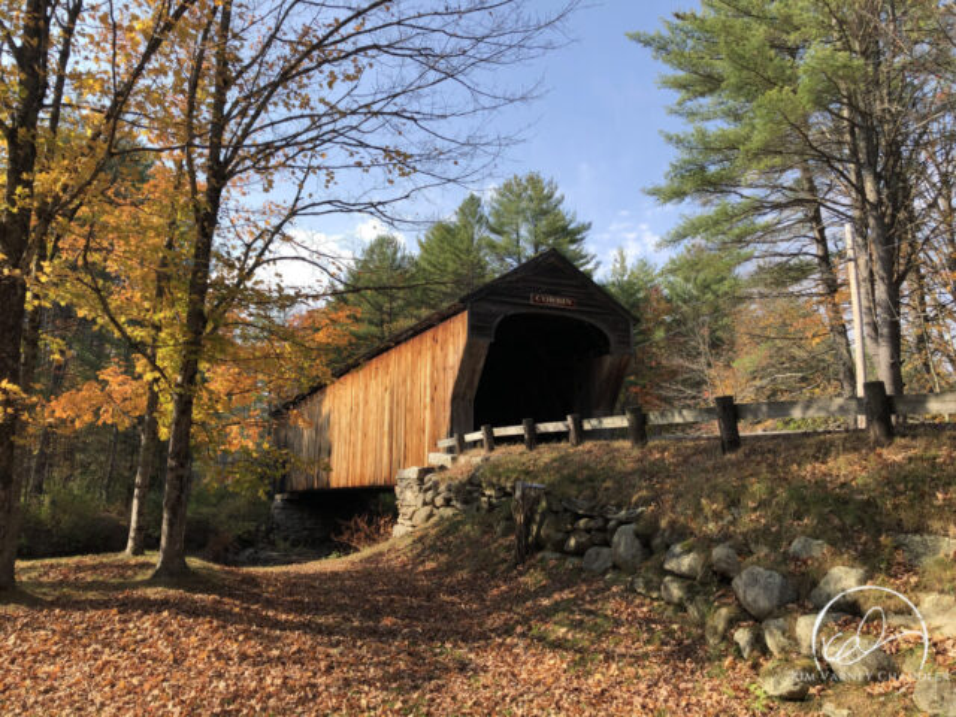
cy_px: 358
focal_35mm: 28
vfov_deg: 49.7
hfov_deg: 63.4
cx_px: 478
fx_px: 773
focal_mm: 3.99
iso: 20
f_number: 1.8
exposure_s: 1/979
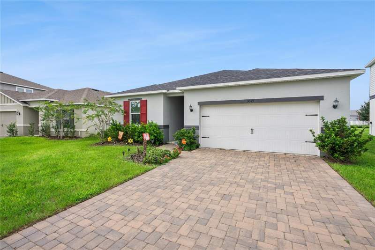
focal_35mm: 16
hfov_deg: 96.7
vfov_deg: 73.8
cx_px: 188
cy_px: 125
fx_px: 167
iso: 100
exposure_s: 1/50
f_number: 16
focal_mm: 16
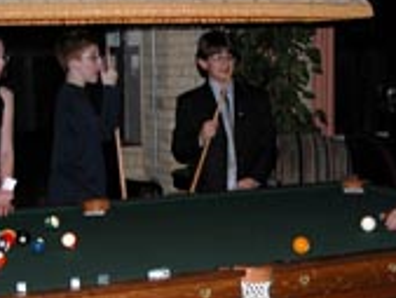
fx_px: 950
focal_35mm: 83
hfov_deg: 23.5
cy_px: 202
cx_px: 213
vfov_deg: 17.7
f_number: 2.8
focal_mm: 8.9
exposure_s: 1/60
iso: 100
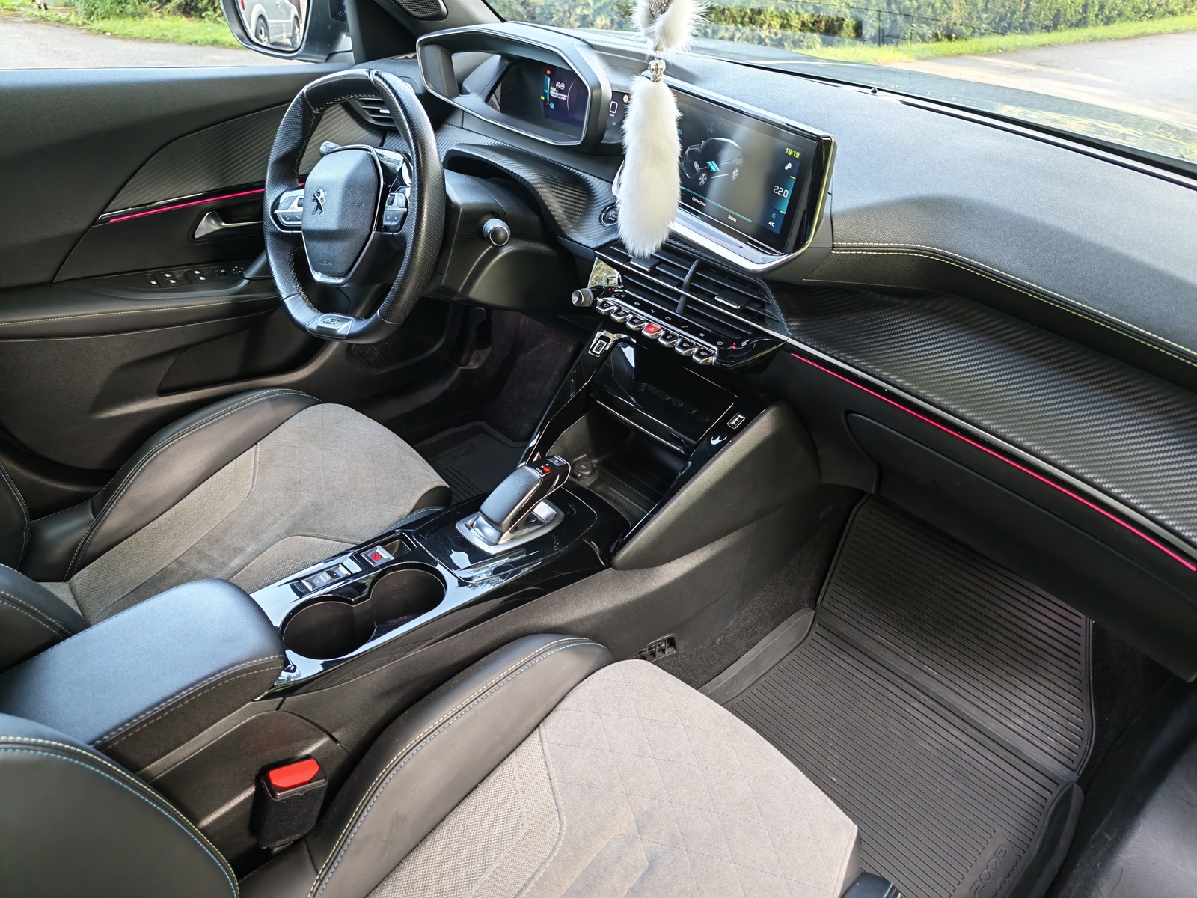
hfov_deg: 73.9
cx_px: 598
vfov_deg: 58.9
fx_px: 795
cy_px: 449
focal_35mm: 23
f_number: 1.6
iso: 250
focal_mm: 6.55
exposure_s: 1/50
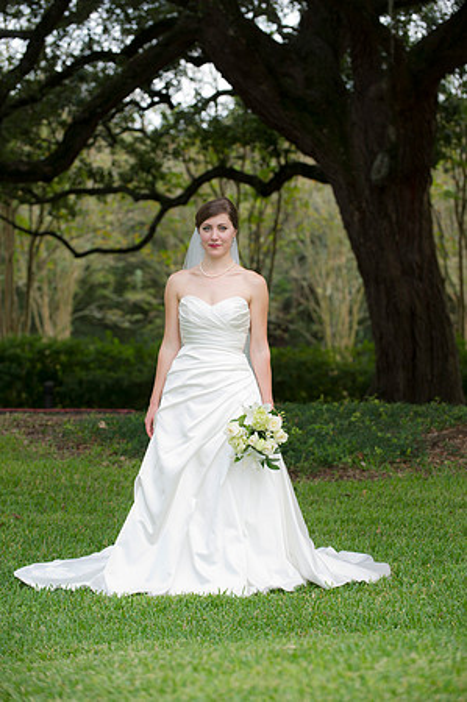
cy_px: 351
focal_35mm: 110
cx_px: 234
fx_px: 2145
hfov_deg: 12.4
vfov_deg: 18.6
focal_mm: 110
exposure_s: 1/125
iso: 400
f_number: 3.5
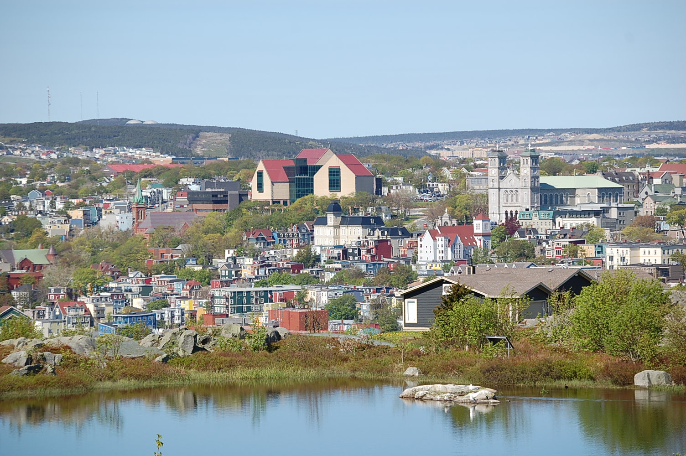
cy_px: 228
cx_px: 343
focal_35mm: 168
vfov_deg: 8.2
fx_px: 3198
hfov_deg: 12.2
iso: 200
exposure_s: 1/800
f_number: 7.1
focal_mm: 112
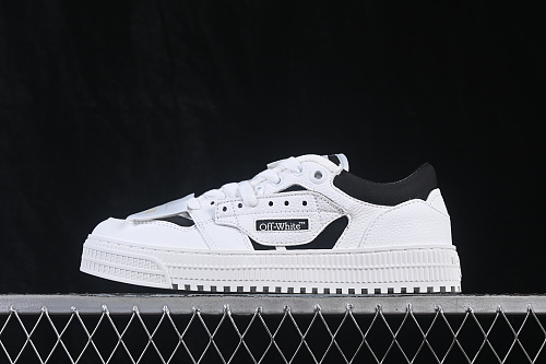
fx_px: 1137
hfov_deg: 27.0
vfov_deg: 18.2
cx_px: 273
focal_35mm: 75
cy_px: 182
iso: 160
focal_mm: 50
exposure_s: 1/80
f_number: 8
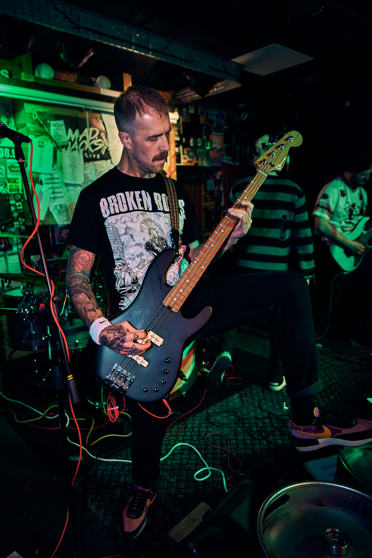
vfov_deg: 73.7
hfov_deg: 53.1
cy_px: 279
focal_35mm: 24
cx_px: 186
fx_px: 372
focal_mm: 16
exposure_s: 1/200
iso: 160
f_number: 1.8
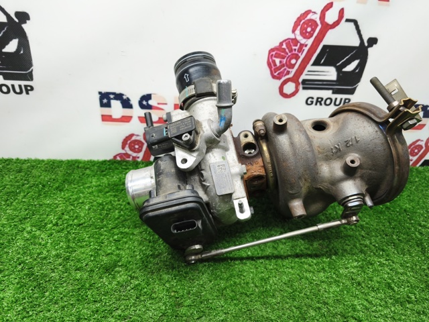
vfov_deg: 58.9
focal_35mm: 23
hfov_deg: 73.9
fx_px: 285
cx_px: 214
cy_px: 161
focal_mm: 5.35
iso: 250
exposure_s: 1/100
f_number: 1.7
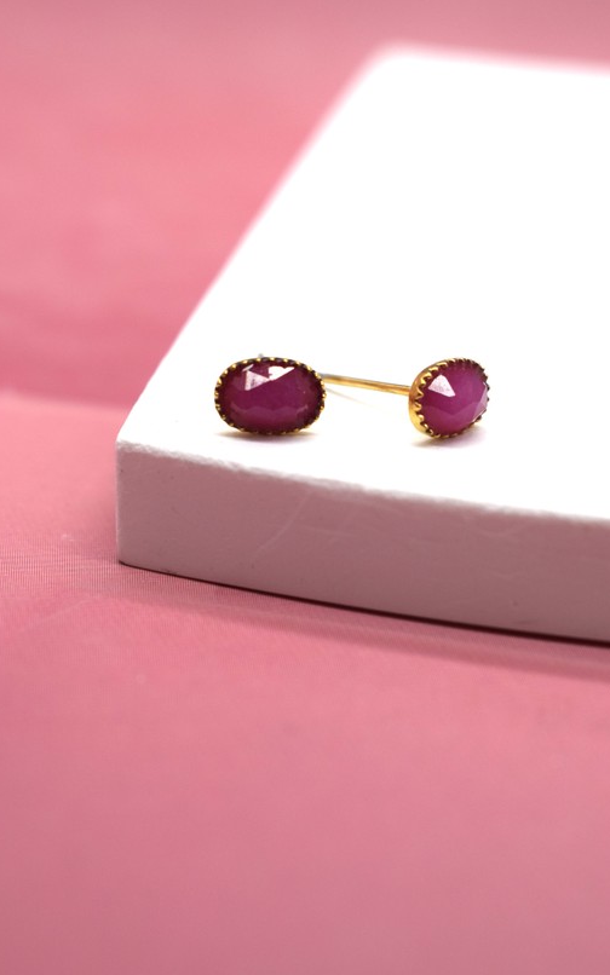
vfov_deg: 24.5
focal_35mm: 85
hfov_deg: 15.5
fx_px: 2247
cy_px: 488
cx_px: 293
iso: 400
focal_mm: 55
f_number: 8
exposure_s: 1/250
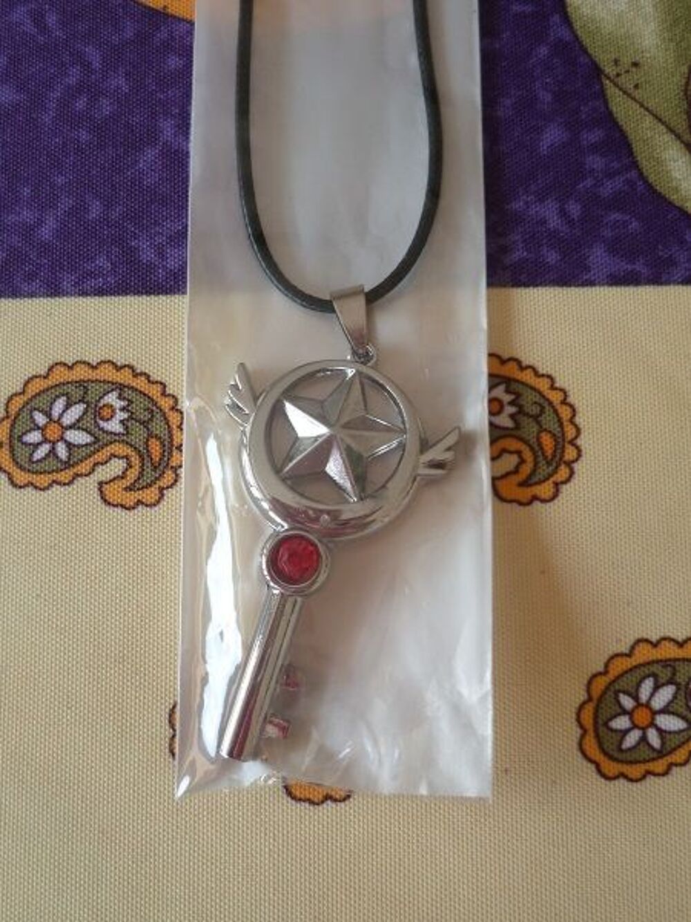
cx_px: 346
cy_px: 461
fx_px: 905
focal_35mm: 34
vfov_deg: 54.0
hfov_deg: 41.8
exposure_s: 1/30
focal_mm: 6.1
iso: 125
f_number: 3.2
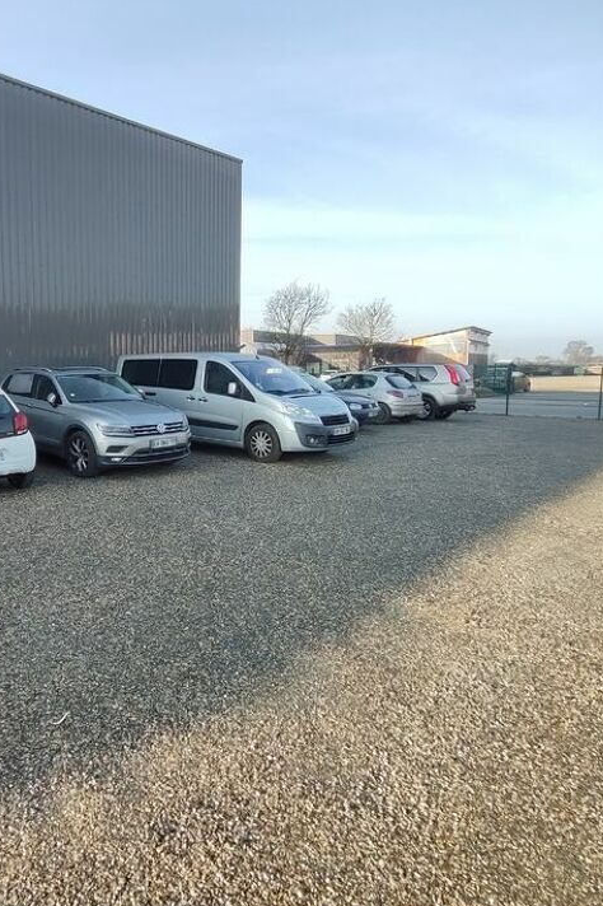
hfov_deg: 61.1
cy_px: 434
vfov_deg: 86.9
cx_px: 154
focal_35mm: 19
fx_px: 478
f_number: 2.2
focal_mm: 1.66
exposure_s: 1/405
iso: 50
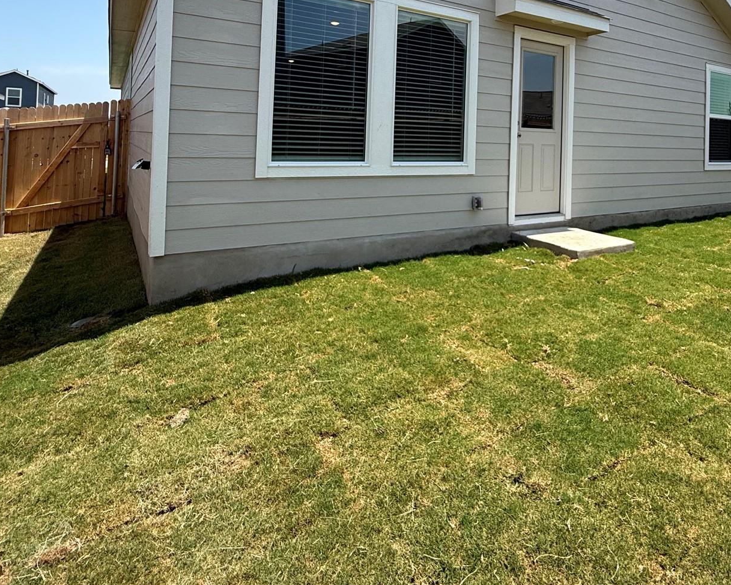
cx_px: 444
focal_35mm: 23
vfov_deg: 57.1
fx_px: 497
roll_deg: -1.7
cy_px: 130
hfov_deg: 71.7
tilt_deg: +1.2
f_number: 2.2
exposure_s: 1/1087
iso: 50
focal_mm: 2.22
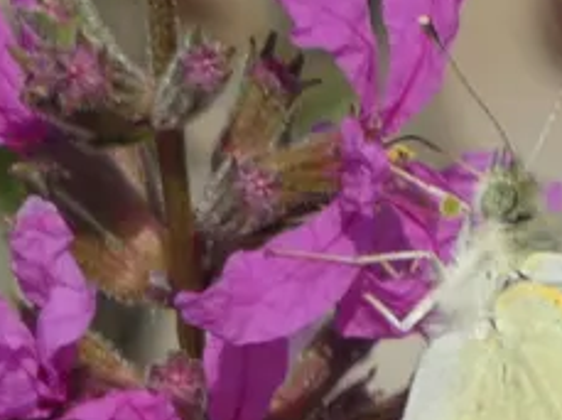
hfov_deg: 1.3
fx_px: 24104
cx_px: 557
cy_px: 486
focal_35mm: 1487
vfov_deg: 1.0
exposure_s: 1/250
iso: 80
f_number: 5.6
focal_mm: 95.2
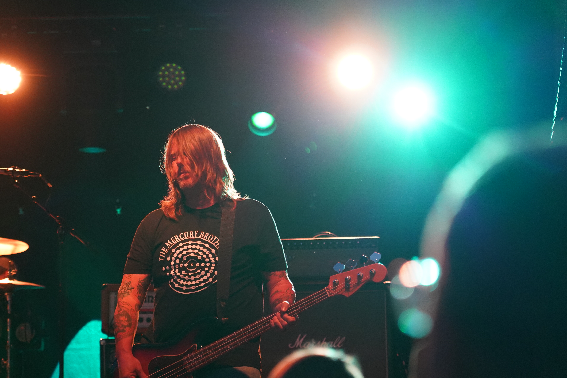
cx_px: 251
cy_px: 191
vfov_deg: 11.4
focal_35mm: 120
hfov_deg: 17.1
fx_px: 1890
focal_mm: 105
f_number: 4
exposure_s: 1/160
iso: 4000
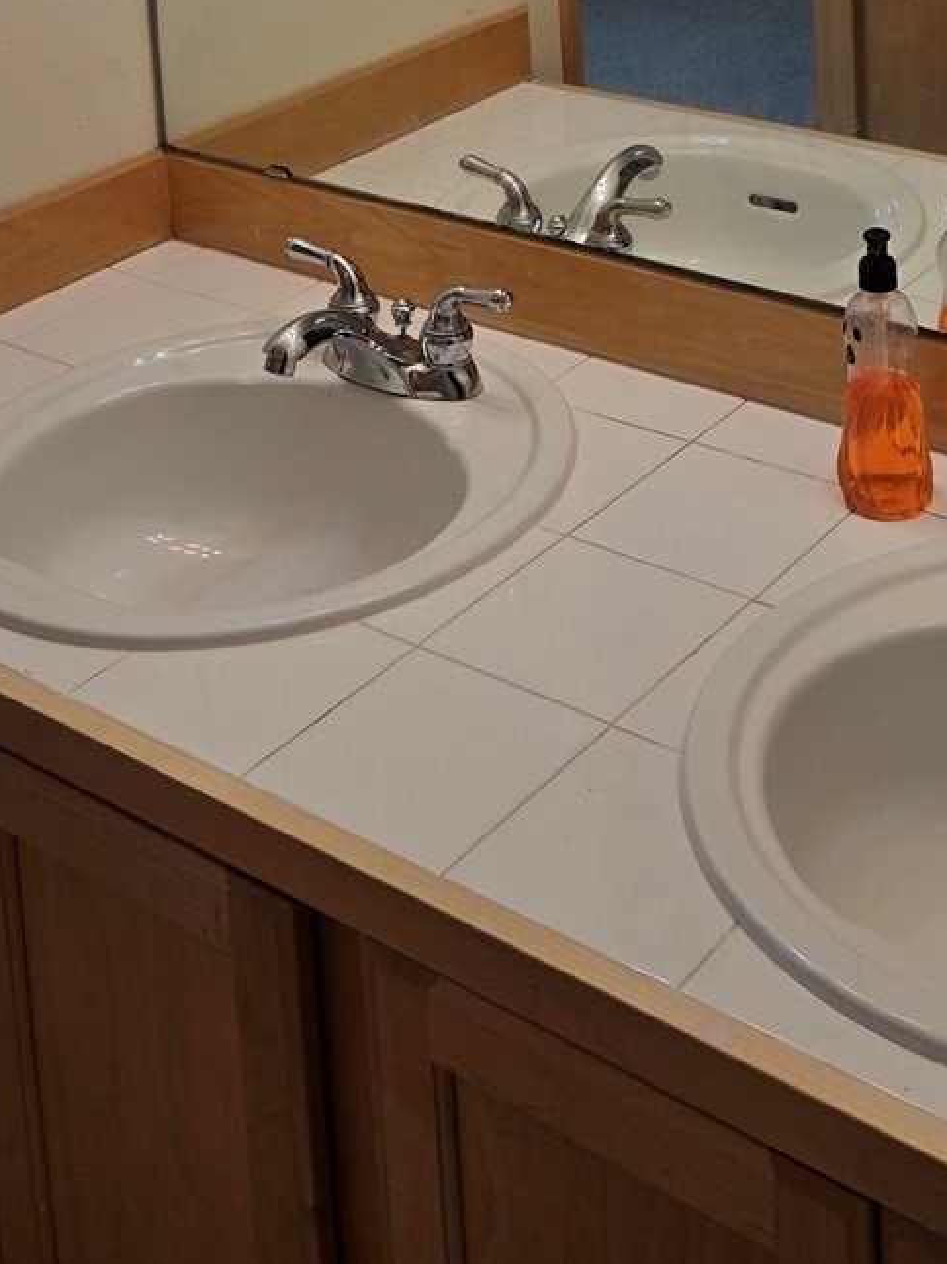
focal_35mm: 57
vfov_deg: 29.4
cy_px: -229
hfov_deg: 25.5
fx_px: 2081
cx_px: 654
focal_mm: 5.4
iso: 32
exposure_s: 1/120
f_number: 1.8
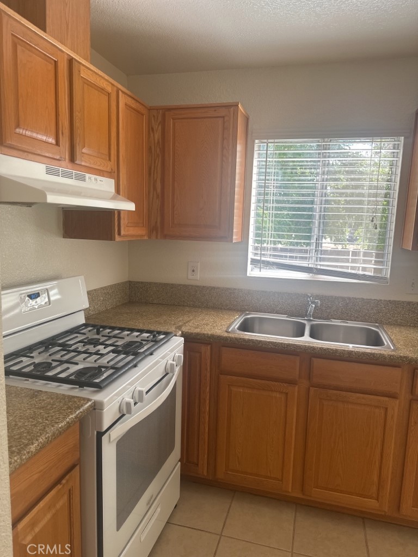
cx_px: 209
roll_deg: -1.4
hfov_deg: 56.8
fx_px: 386
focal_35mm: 24
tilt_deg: -8.2
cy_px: 278
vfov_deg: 71.6
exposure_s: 1/184
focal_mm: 6.86
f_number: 1.78
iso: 80
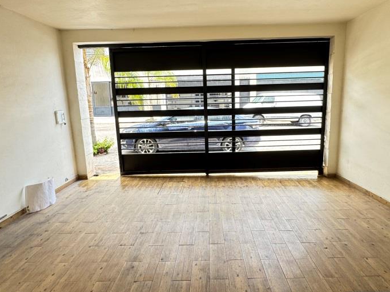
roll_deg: +2.1
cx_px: 207
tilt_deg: -8.4
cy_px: 131
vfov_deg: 63.3
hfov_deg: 78.9
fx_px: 237
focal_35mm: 21
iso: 80
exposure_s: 1/99
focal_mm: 2.22
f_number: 2.2
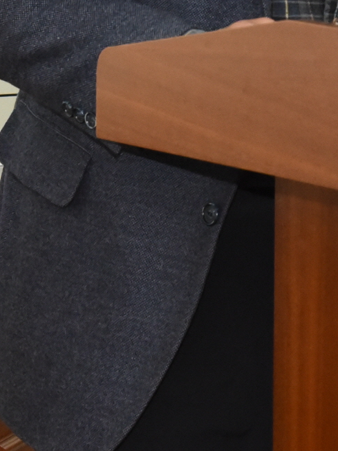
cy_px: -54
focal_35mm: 541
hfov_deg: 2.7
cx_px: 256
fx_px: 7043
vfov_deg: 3.7
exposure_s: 1/200
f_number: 10
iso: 4500
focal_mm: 122
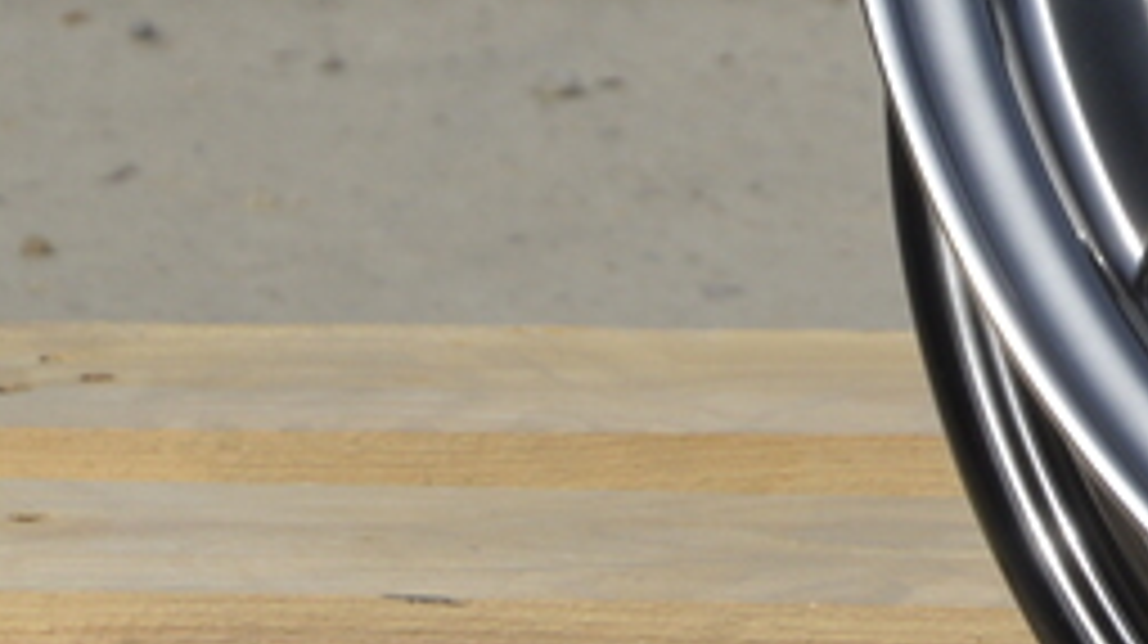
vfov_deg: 2.0
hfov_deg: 3.6
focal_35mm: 593
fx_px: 18038
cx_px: 2037
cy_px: -261
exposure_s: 1/320
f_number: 9
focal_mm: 80
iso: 100
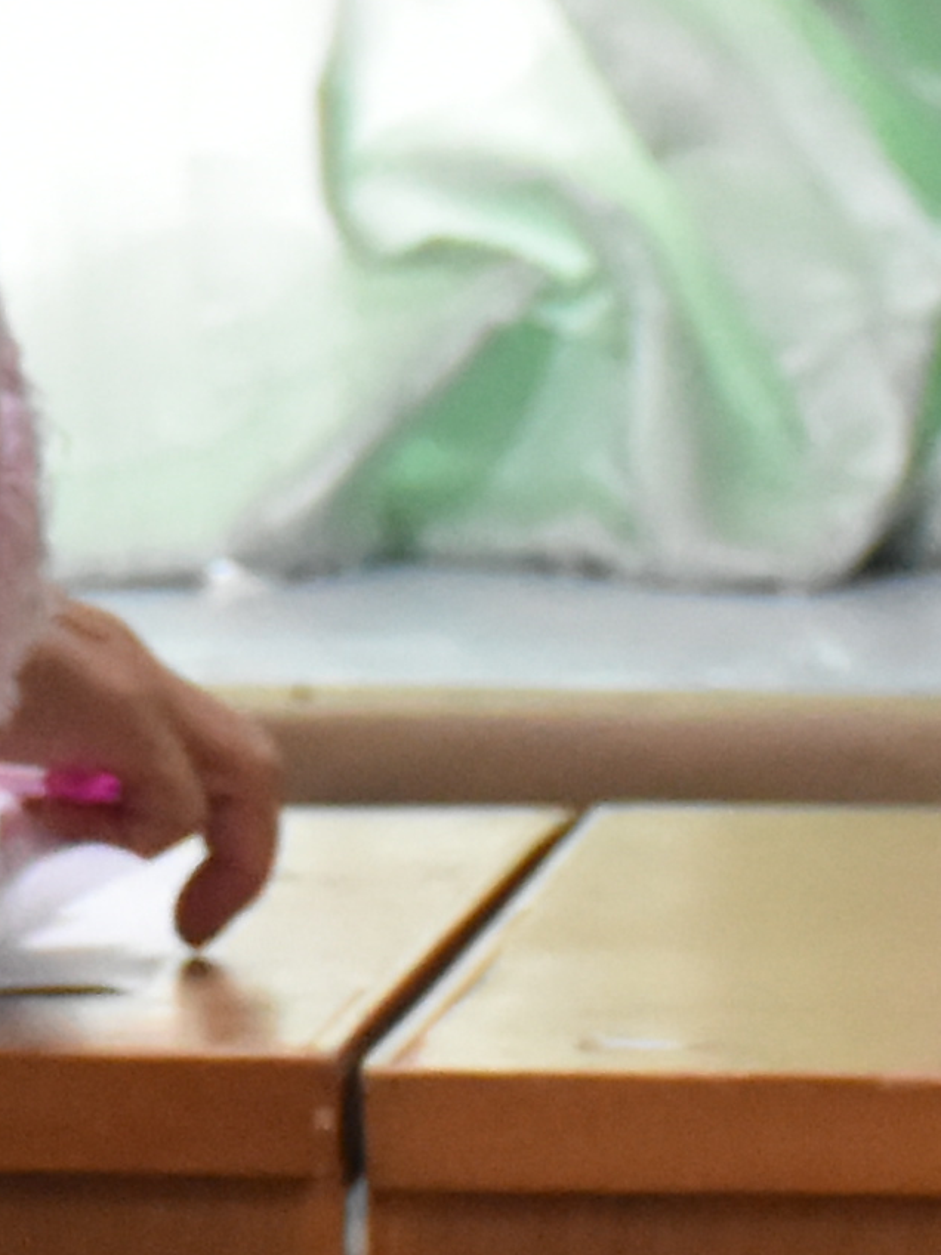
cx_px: -1407
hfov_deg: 2.9
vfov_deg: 3.9
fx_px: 18485
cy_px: 582
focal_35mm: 510
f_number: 6.3
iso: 3200
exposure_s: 1/160
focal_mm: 50
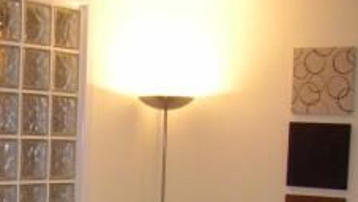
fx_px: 902
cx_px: -29
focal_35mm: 95
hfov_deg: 21.4
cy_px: 302
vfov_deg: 12.2
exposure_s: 1/30
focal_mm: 5.7
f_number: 2.9
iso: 50
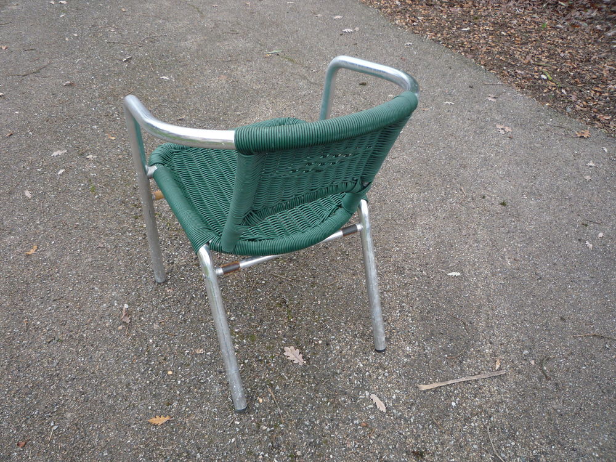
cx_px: 308
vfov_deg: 46.8
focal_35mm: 30
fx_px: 534
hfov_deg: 60.0
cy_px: 231
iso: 100
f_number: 3.3
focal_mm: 5.2
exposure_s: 1/50
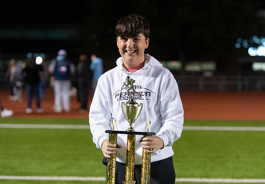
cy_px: 86
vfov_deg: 12.4
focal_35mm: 114
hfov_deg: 17.7
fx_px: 849
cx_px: 148
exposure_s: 1/320
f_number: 3.5
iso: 4000
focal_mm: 102
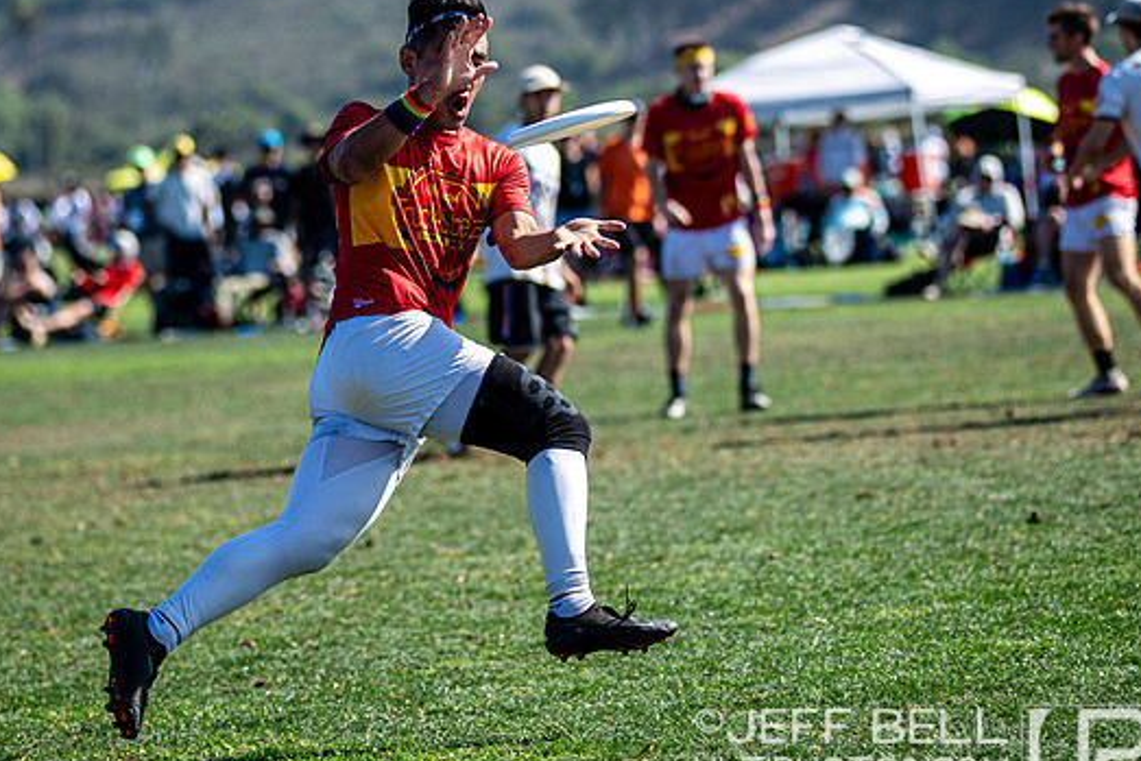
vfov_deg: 7.5
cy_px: 239
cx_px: 590
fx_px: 5770
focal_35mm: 182
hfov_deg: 11.3
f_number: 3.2
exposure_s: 1/2500
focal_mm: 120
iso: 180
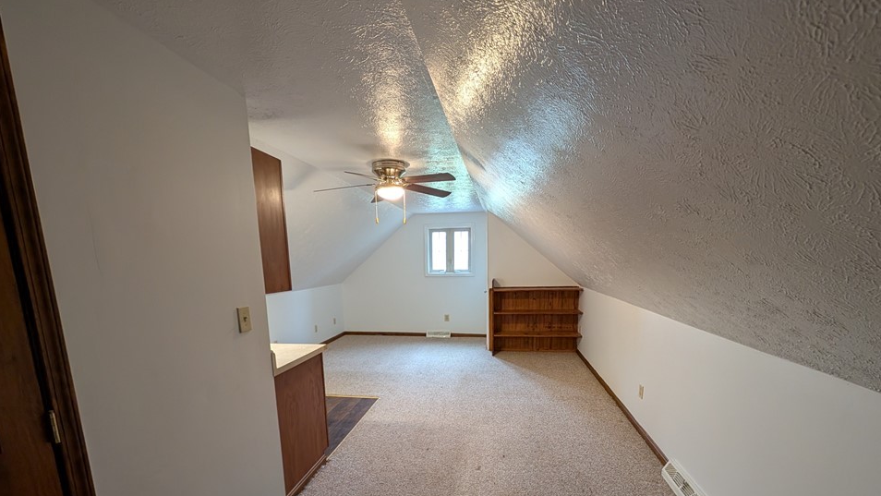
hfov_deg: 106.8
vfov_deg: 72.6
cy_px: 321
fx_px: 327
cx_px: 438
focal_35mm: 14
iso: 163
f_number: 1.7
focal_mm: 2.02
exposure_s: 1/24
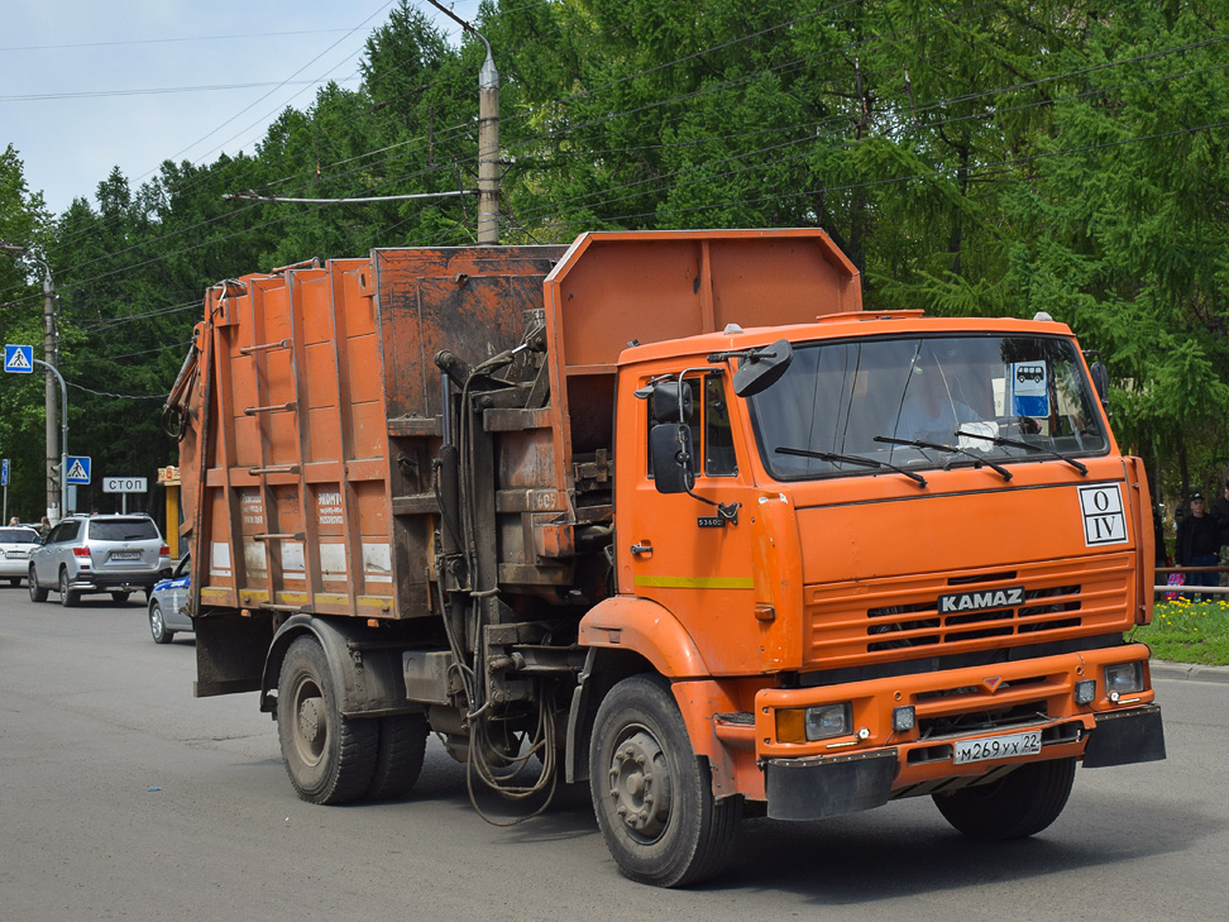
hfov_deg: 33.7
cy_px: 457
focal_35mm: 57
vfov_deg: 25.7
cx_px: 725
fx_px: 2024
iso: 200
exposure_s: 1/1000
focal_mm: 32
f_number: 5.6
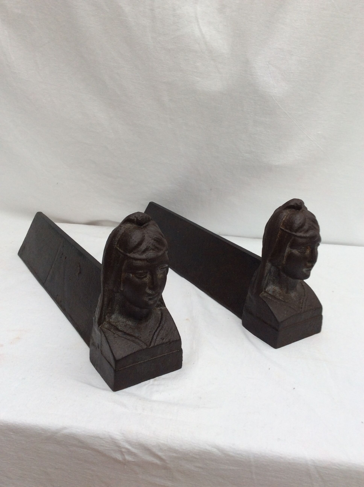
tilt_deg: -21.4
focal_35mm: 32
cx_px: 182
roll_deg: -1.8
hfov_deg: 44.1
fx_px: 450
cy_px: 244
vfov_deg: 56.9
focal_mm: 3.3
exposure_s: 1/128
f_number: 2.4
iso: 32
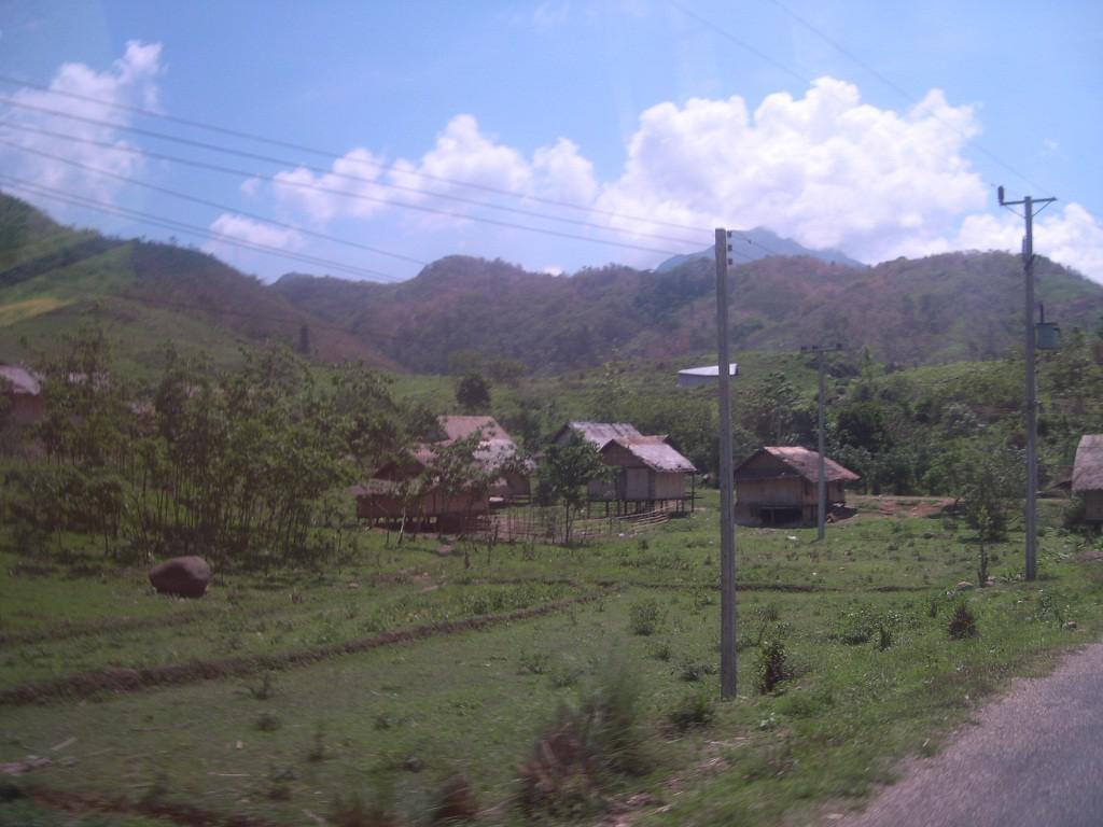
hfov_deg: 49.0
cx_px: 552
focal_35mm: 38
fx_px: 1211
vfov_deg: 37.7
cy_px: 414
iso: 100
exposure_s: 1/100
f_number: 2.8
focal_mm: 8
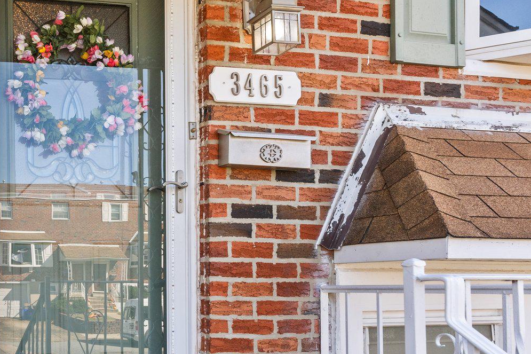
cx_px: 160
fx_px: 516
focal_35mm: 35
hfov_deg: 52.9
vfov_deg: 37.8
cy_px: 159
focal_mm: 17
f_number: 10
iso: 500
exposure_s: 1/200
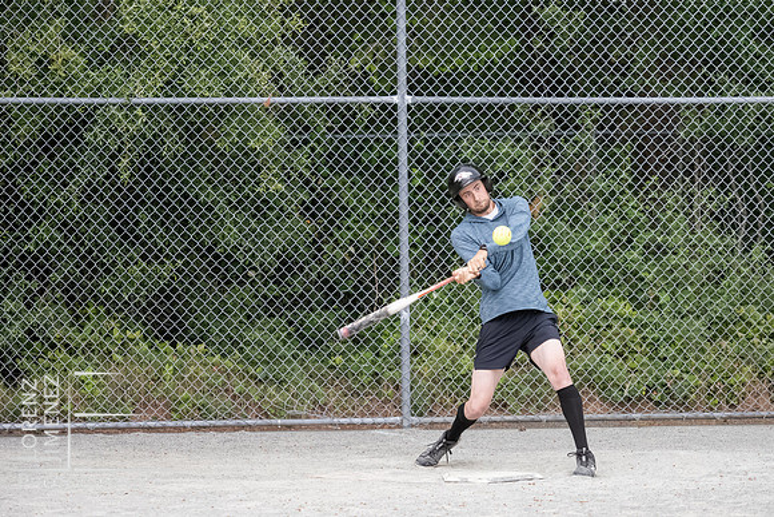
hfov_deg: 9.6
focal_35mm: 215
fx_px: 4616
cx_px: 399
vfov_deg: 6.4
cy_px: 250
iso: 4000
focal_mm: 100
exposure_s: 1/1600
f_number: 3.2
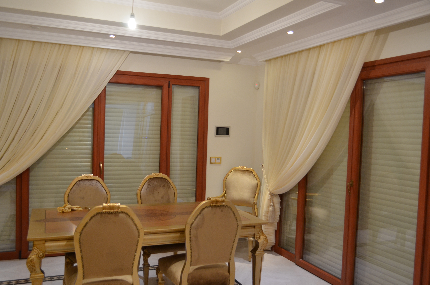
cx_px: 215
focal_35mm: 33
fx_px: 393
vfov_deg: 39.8
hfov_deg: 57.3
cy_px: 142
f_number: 4.5
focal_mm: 22
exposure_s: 1/20
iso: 640
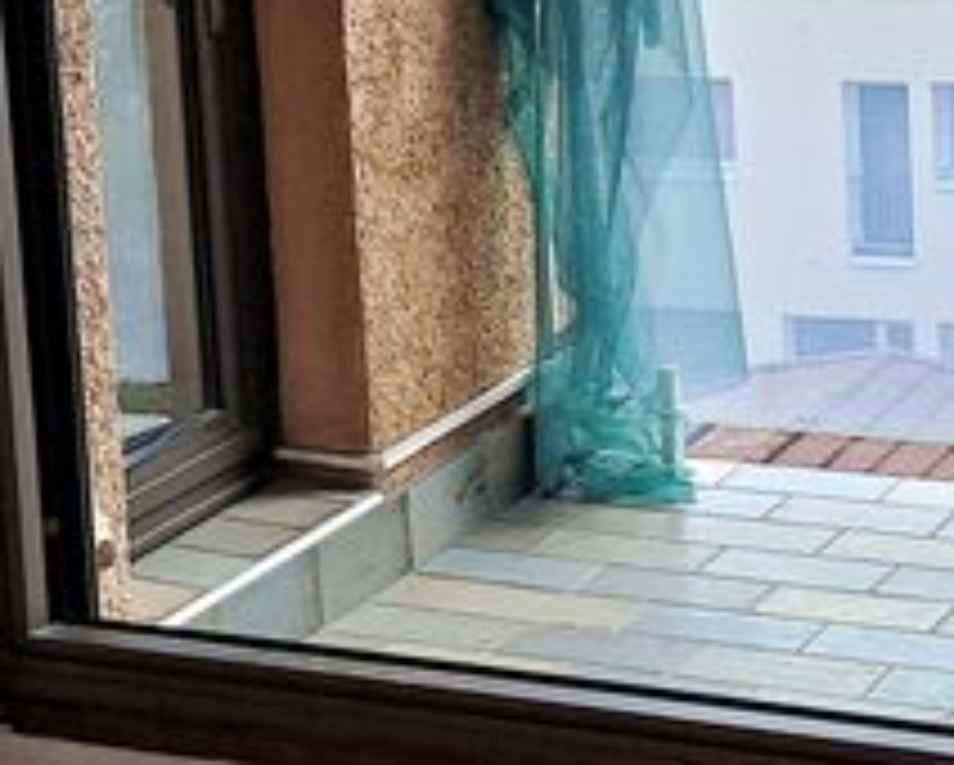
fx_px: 3250
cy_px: 45
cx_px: 486
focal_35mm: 115
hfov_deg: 16.7
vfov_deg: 13.3
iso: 32
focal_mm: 4.65
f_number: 1.8
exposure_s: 1/476
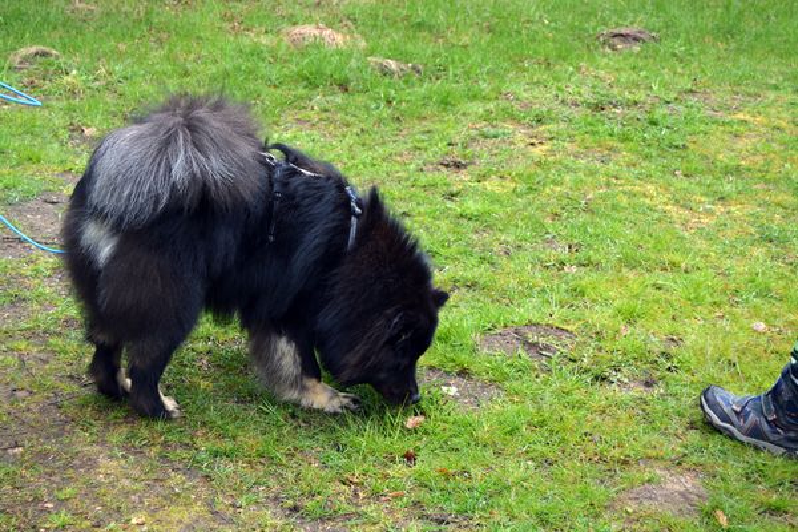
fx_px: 1496
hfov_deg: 29.9
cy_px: 266
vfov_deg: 20.2
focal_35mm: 68
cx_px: 399
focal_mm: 45
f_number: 6.3
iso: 200
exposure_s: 1/160
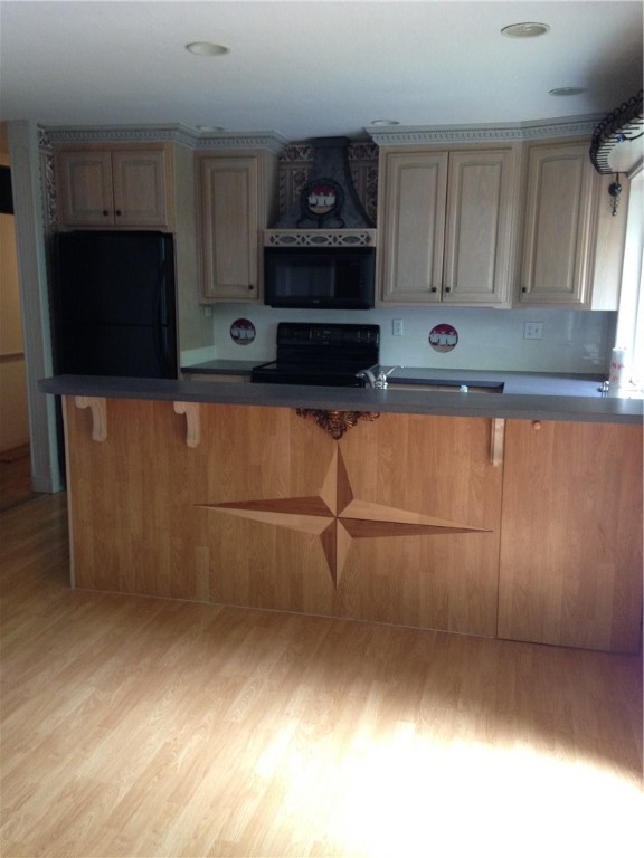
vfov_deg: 55.4
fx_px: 819
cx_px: 322
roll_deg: -0.5
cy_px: 429
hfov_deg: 42.9
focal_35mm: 33
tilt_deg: -11.3
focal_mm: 4.12
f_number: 2.4
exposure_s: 1/20
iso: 160
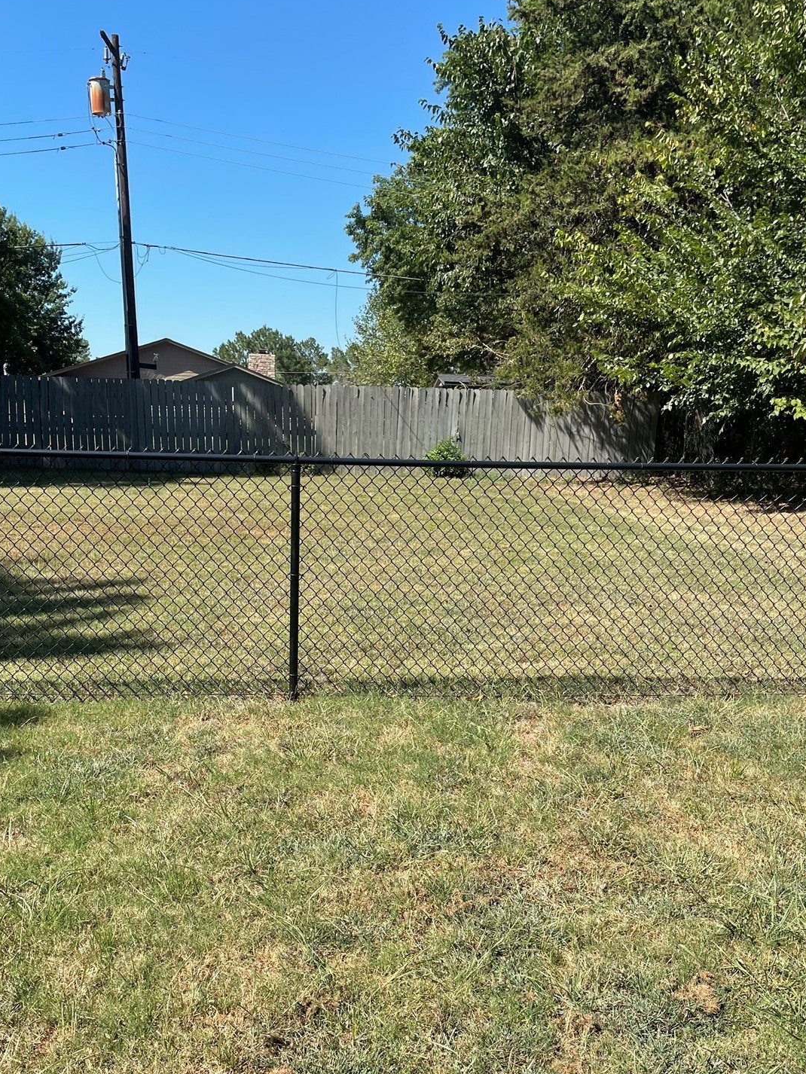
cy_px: 688
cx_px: 383
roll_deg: -0.8
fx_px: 1086
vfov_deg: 51.9
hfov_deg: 40.7
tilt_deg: -14.0
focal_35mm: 35
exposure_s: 1/2212
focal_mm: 4.2
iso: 32
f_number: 1.6
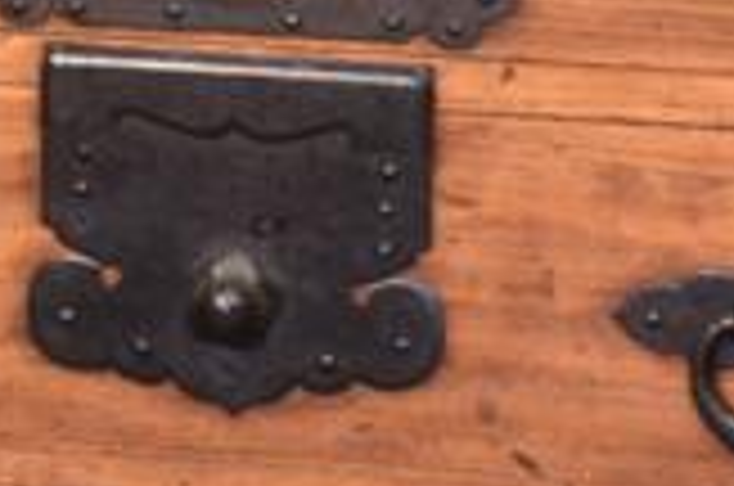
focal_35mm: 560
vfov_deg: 2.4
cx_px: 257
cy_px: 2
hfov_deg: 3.7
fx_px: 11395
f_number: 4.8
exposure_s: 1/20
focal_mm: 56
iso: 400
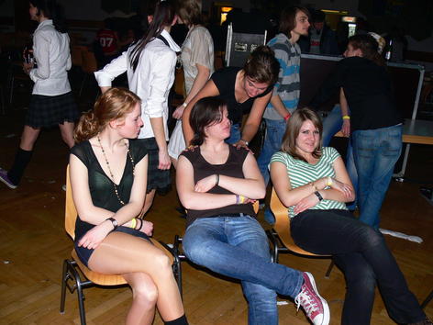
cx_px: 216
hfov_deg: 52.6
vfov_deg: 40.7
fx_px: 438
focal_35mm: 35
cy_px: 162
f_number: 2.8
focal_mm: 7.4
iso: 100
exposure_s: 1/30
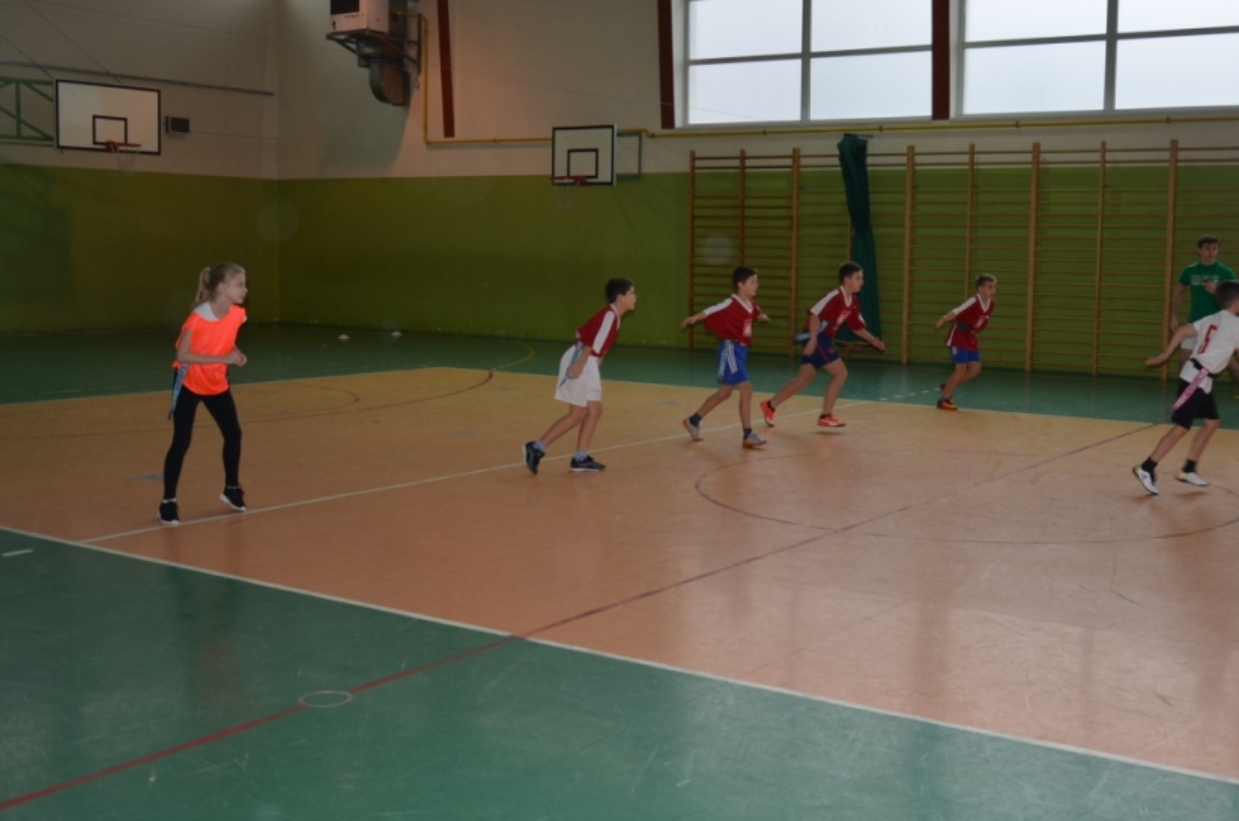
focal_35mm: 41
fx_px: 1408
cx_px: 714
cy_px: 361
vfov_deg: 32.5
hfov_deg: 47.3
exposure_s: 1/125
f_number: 3.8
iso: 250
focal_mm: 22
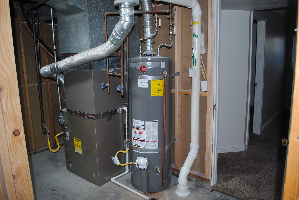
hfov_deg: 67.3
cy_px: 100
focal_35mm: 27
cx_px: 150
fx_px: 225
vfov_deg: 48.1
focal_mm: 18
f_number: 3.5
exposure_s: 1/60
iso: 200
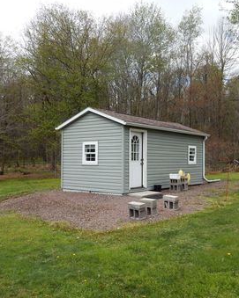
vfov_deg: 50.3
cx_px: 136
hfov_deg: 41.1
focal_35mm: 36
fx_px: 318
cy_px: 153
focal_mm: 4.5
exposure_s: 1/500
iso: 80
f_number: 3
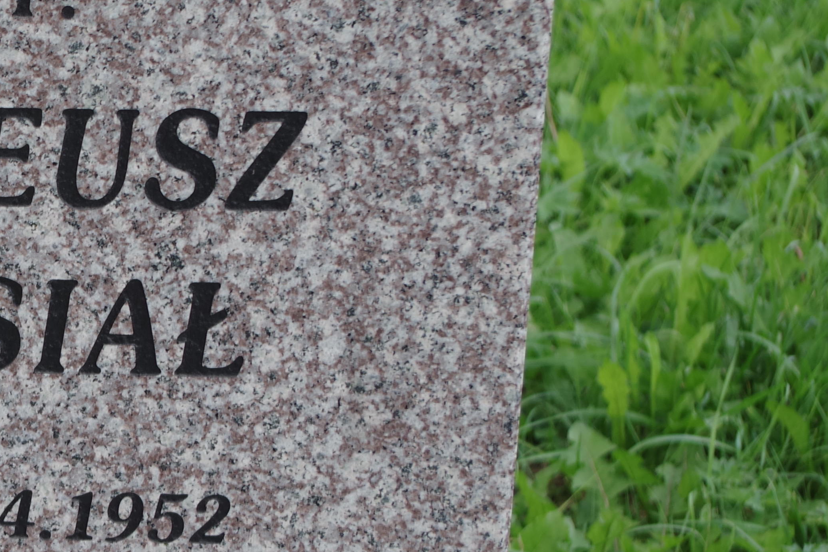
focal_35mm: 134
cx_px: -240
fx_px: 3081
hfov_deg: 14.7
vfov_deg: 10.2
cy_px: 340
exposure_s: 1/100
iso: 100
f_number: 4.5
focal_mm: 34
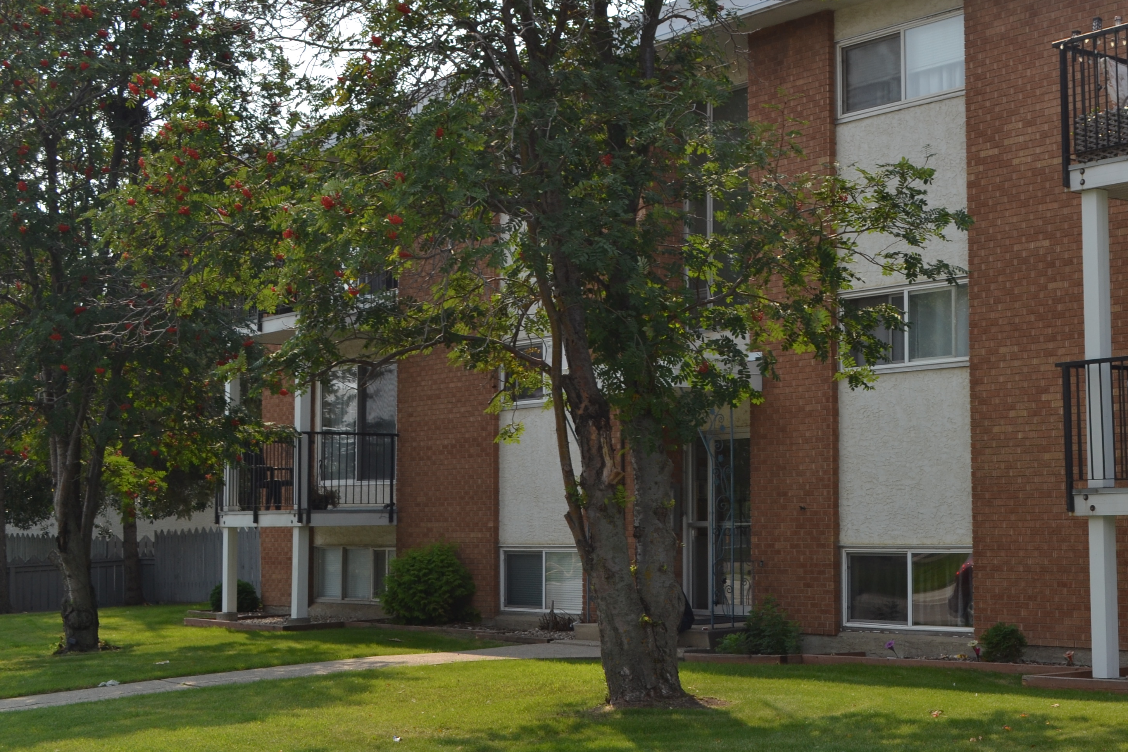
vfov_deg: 23.8
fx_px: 1786
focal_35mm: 57
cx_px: 850
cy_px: 355
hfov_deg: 34.3
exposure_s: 1/200
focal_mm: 24
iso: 100
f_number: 9
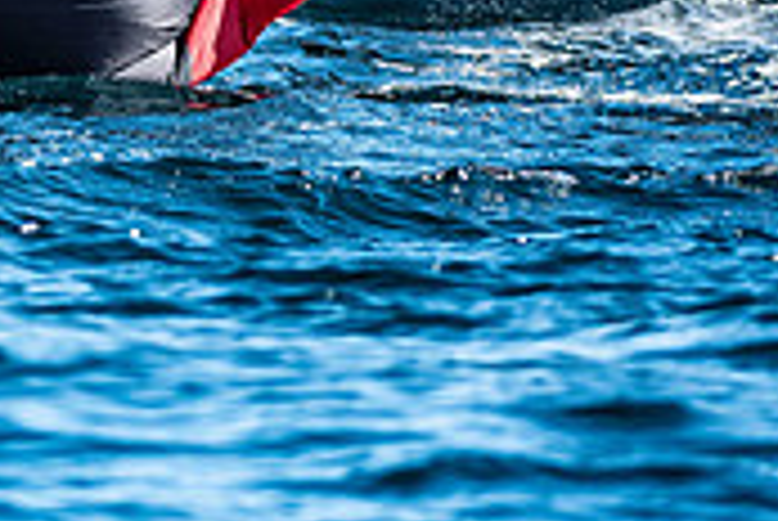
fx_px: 29355
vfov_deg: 1.0
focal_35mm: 1356
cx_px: -400
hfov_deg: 1.5
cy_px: -335
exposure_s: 1/1250
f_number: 5
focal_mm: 270
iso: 320
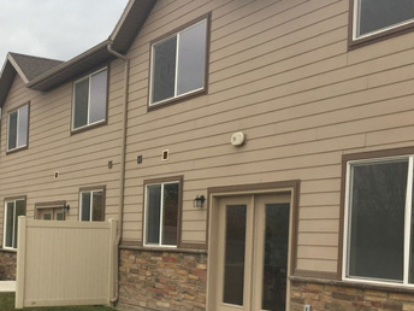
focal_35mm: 54
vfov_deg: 26.7
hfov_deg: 34.4
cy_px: 236
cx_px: 82
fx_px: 646
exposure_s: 1/430
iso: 32
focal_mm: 4.15
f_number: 2.2
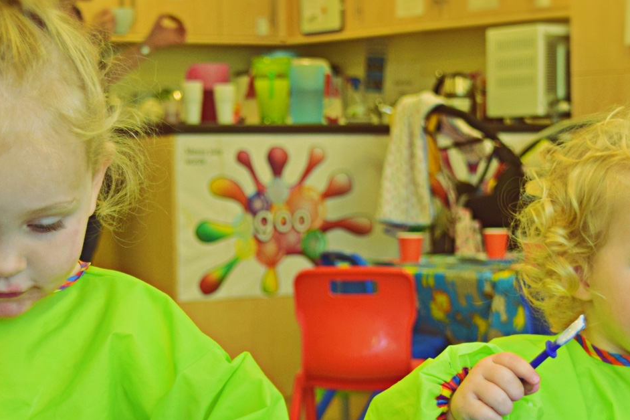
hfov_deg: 17.9
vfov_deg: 11.9
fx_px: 1996
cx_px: 362
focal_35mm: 114
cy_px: 381
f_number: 4.5
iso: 450
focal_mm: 35
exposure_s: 1/60
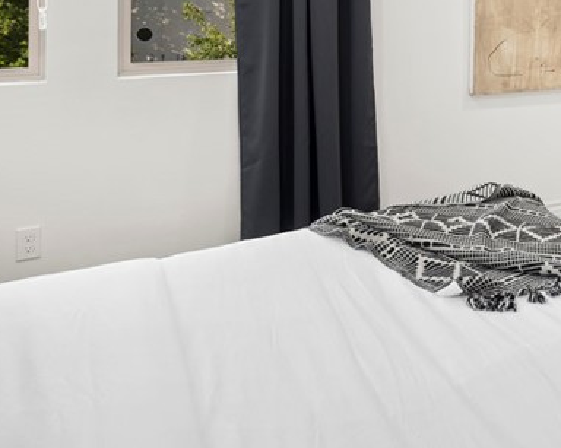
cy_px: 1
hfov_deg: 38.8
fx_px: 664
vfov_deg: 34.1
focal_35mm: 40
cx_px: 598
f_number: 9
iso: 200
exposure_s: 1/10
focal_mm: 16
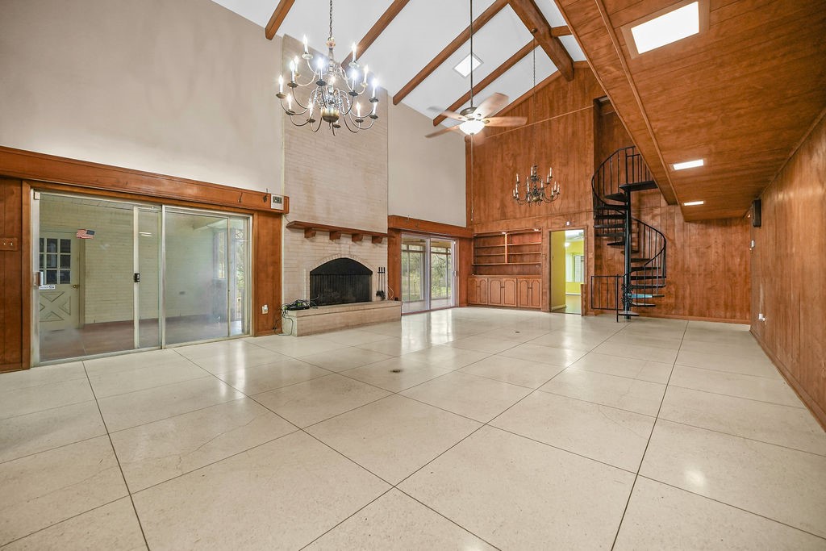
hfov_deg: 108.3
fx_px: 298
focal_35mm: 13
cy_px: 276
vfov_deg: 85.4
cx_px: 413
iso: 320
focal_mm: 9
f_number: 2.8
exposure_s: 1/30
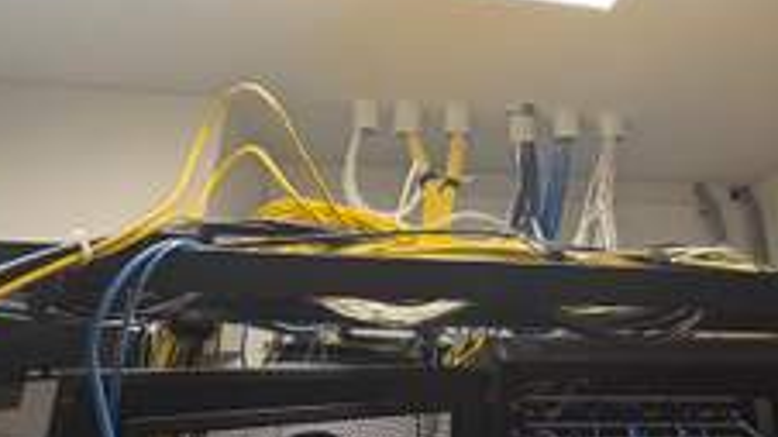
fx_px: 557
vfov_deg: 42.4
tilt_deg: +22.2
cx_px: 472
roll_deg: -1.0
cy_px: 155
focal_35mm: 27
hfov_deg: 69.1
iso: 125
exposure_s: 1/120
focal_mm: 2.22
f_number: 2.2
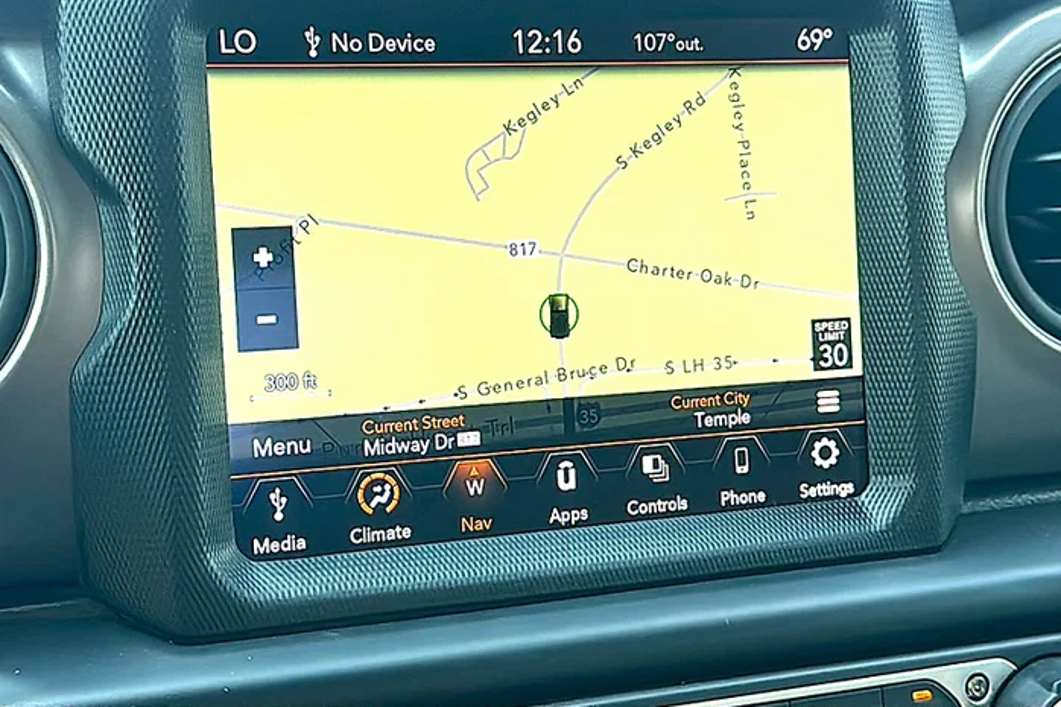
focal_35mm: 48
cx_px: 530
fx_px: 1414
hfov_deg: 41.1
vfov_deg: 28.0
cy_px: 309
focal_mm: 6.86
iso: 80
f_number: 1.78
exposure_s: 1/271
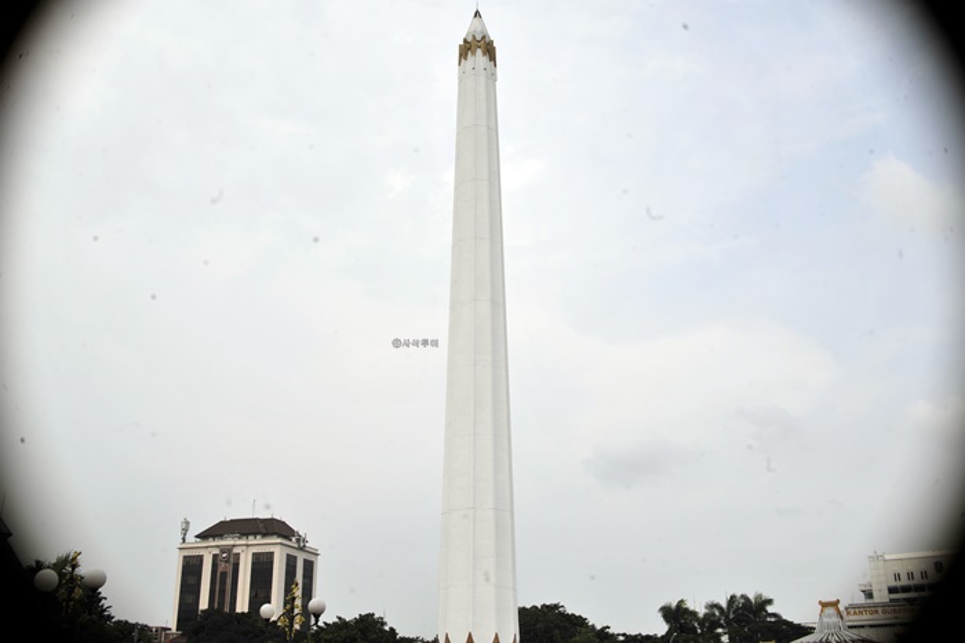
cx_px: 482
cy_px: 322
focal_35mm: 35
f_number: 14
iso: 250
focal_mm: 35
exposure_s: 1/800
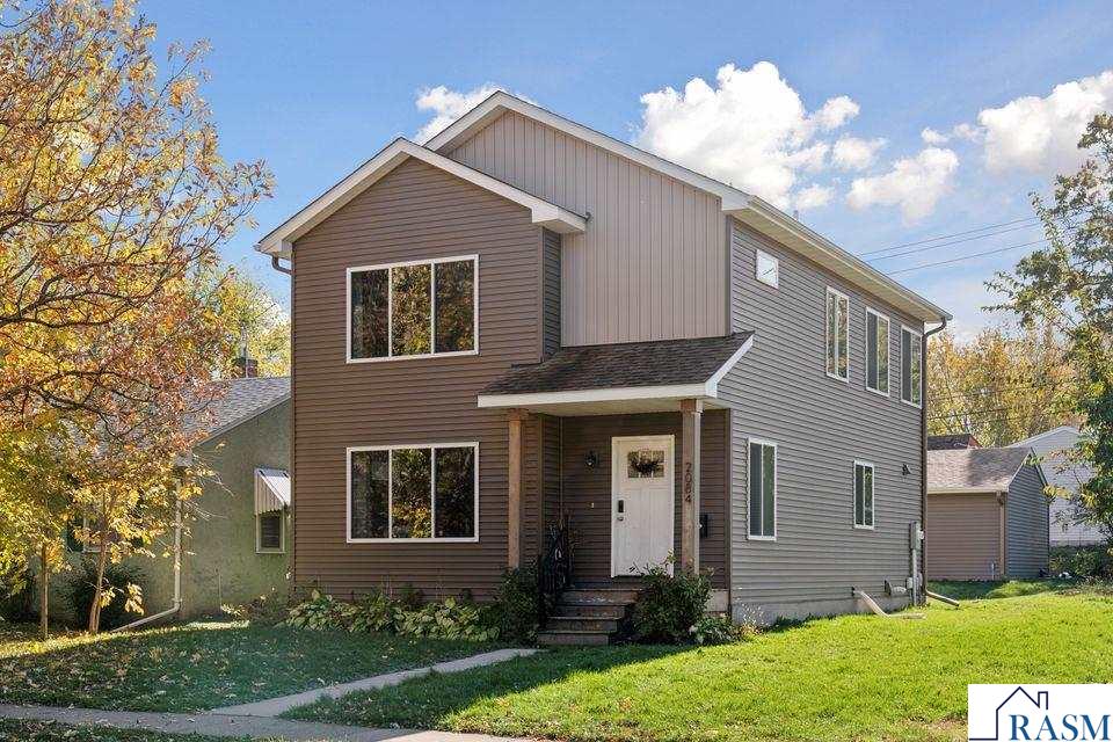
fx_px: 1484
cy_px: 371
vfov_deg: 28.1
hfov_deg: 41.1
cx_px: 556
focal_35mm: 48
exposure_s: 1/250
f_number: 6.3
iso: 100
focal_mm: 48
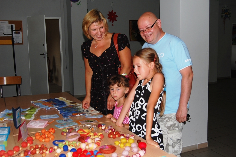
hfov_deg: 49.6
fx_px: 255
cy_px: 78
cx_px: 118
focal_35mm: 39
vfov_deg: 34.2
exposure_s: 1/125
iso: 200
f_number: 5.6
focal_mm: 26
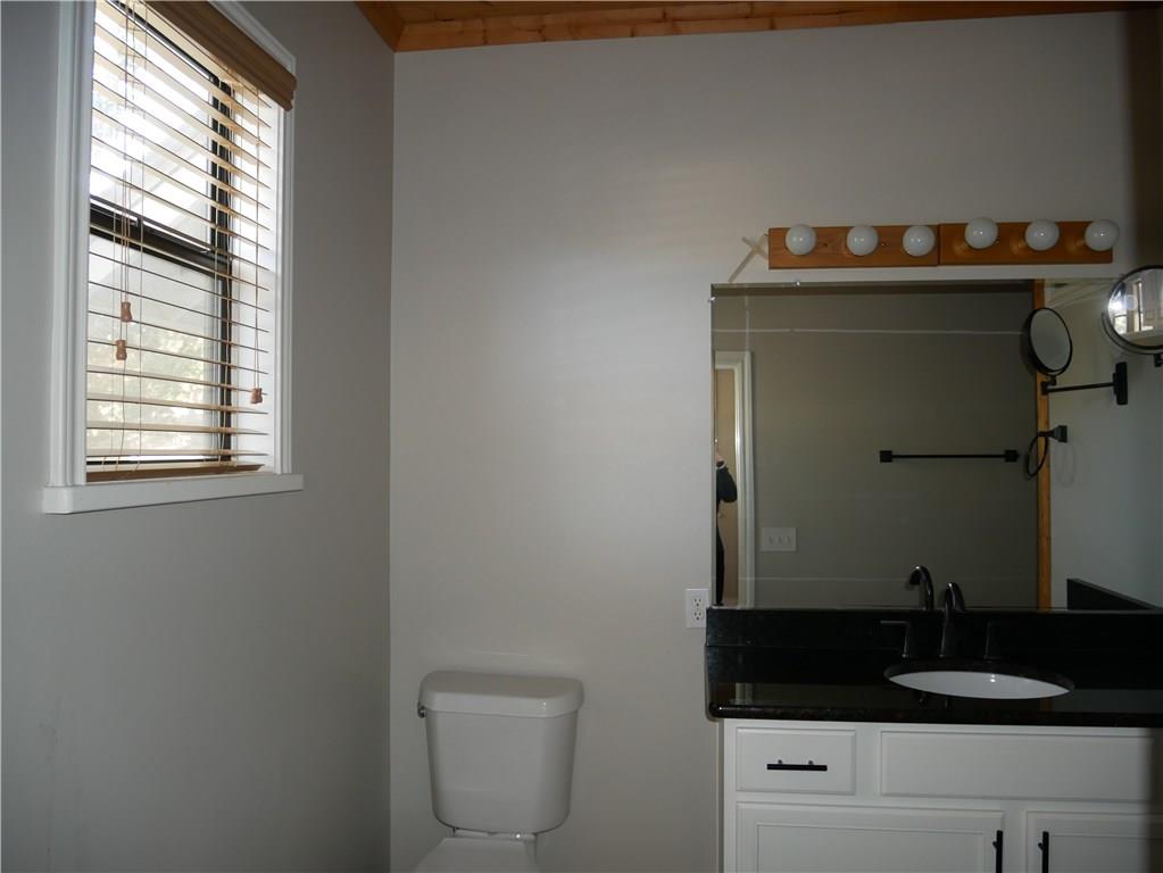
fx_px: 807
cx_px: 582
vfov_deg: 56.8
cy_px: 436
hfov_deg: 71.6
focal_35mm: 24
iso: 640
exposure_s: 1/60
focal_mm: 12
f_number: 3.5
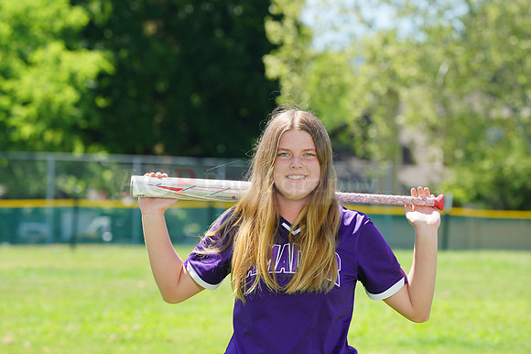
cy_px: 177
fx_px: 3169
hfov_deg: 9.6
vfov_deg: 6.4
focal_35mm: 215
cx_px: 266
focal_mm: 215
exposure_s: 1/200
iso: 200
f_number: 9
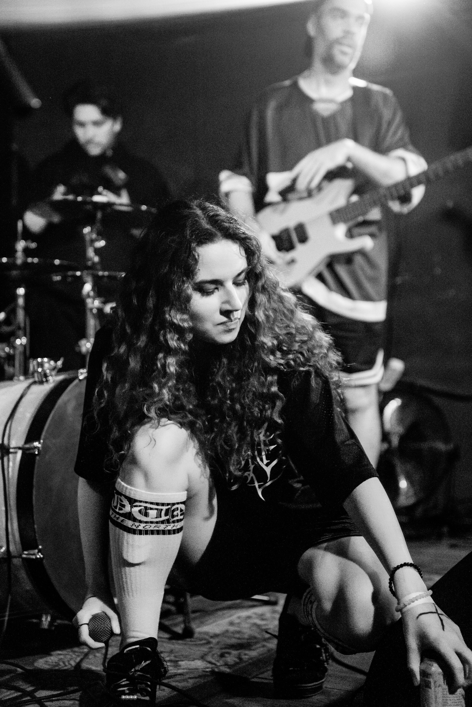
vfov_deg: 31.9
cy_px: 354
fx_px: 1239
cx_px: 236
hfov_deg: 21.6
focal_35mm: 63
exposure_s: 1/160
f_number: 2.8
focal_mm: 63
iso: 5000
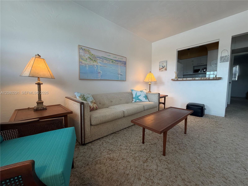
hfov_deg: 102.1
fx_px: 100
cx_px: 124
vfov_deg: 85.7
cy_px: 93
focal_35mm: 14
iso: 200
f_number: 2.2
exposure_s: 1/120
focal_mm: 2.22
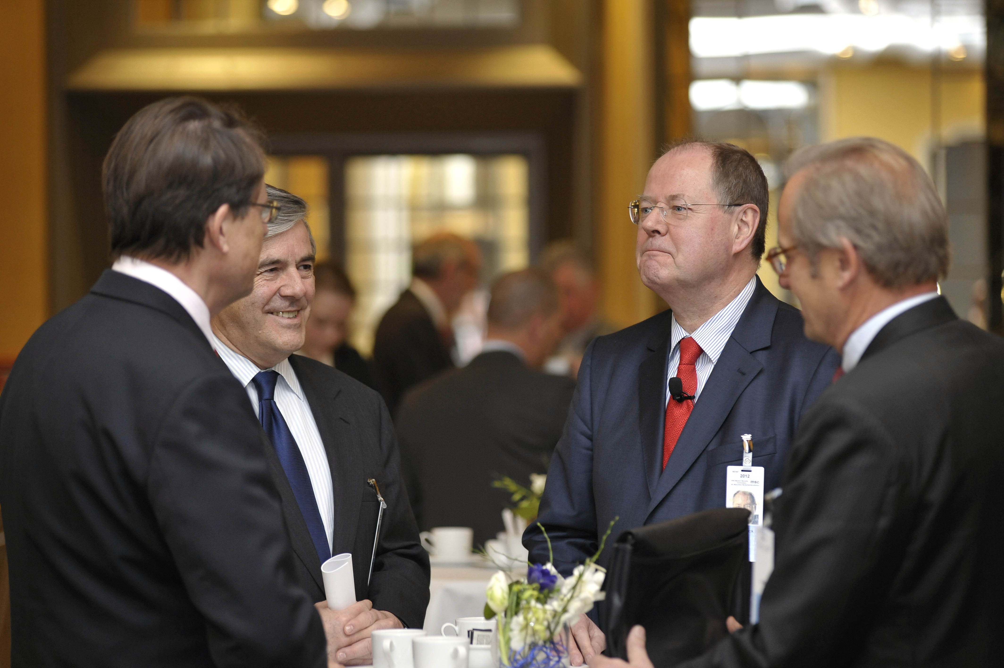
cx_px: 502
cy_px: 334
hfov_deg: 16.8
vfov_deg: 11.2
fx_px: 3400
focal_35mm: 122
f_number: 2.8
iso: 2000
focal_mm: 122
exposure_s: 1/320
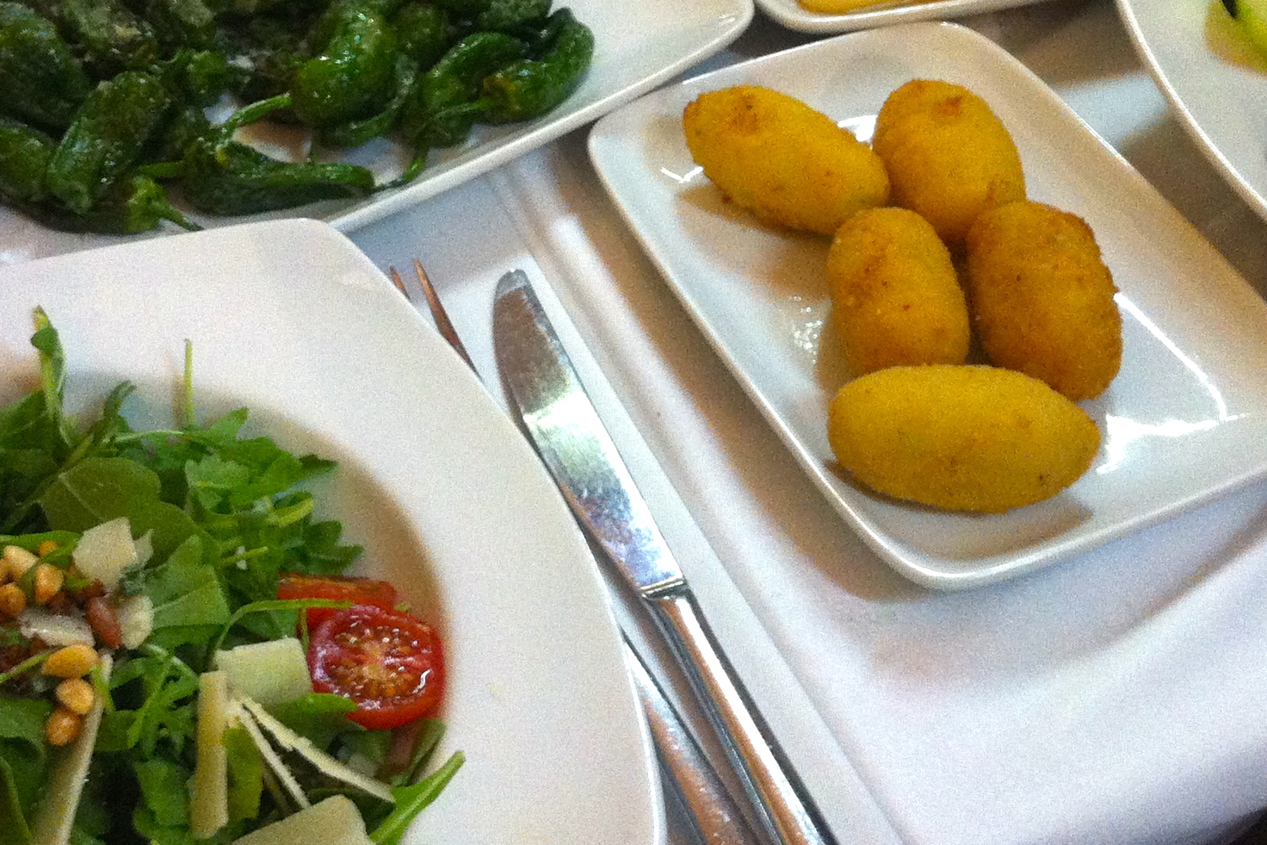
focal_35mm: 64
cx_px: 720
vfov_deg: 21.1
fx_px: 2252
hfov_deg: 31.4
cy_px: 265
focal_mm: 3.85
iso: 320
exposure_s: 1/15
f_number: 2.8
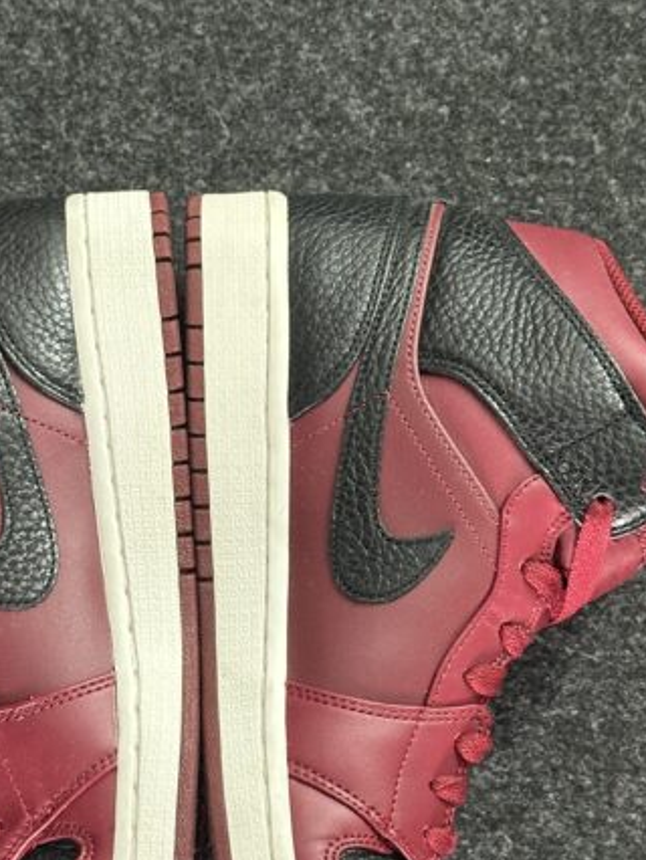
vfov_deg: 21.7
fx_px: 2237
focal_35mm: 90
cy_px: 578
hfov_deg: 16.4
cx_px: 196
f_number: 1.78
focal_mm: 6.86
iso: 320
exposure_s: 1/33
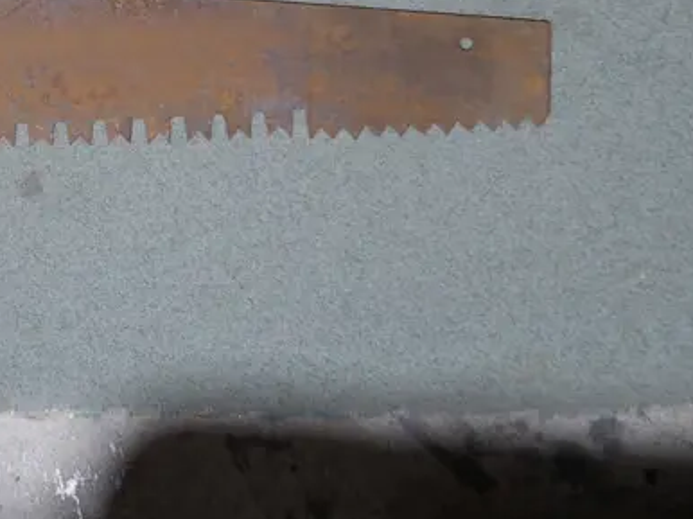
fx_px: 1701
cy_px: -92
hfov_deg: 21.2
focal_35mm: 85
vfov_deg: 16.7
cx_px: -172
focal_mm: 16
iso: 400
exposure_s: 1/60
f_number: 3.6
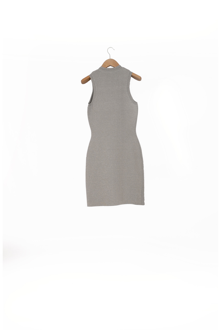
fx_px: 376
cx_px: 110
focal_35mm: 41
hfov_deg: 32.6
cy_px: 165
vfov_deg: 47.4
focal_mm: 41
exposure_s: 1/100
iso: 100
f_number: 11
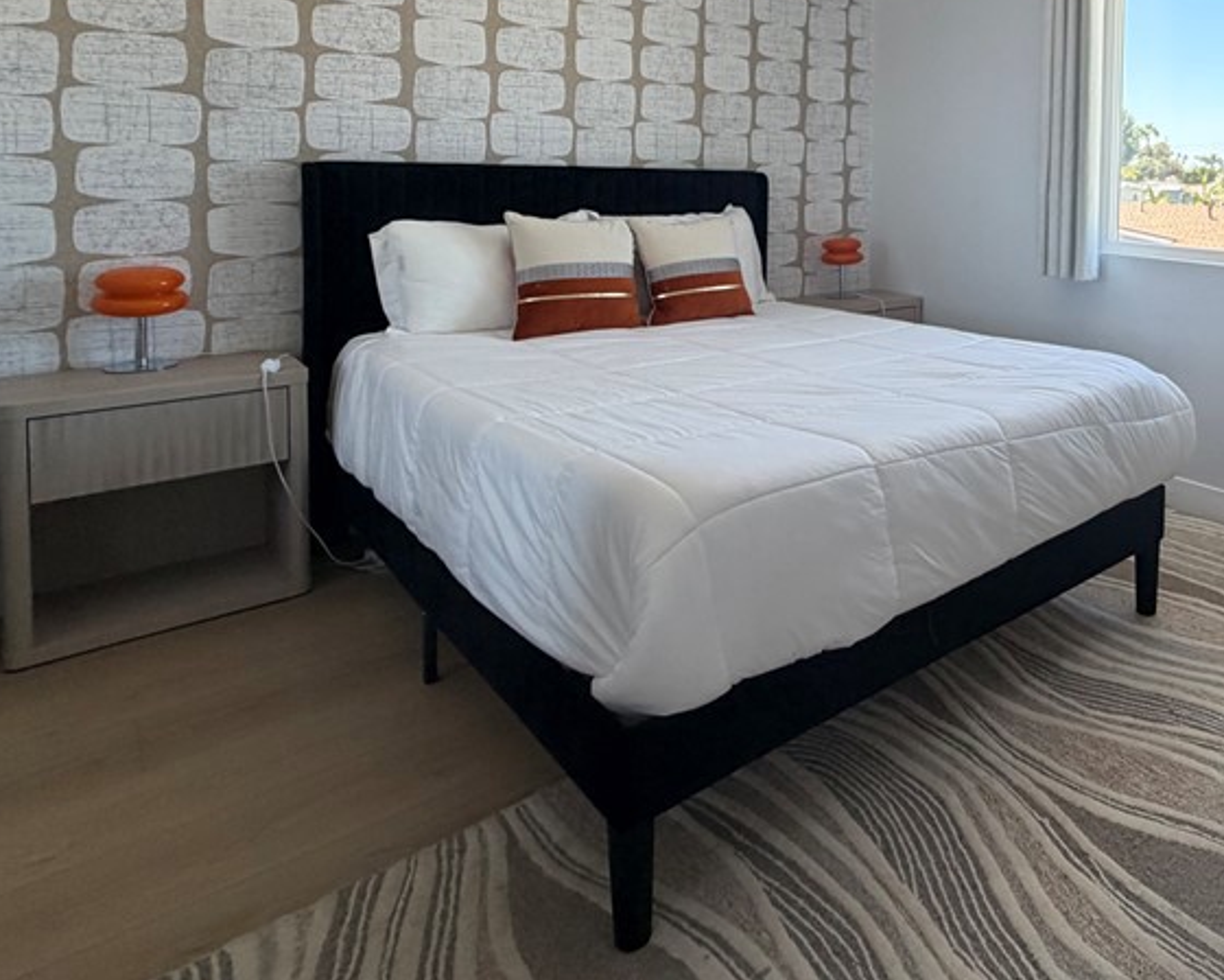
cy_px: 212
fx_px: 906
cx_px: 979
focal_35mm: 25
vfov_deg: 53.4
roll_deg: -1.2
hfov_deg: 62.4
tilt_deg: -3.7
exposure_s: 1/121
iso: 125
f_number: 2.2
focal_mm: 2.22
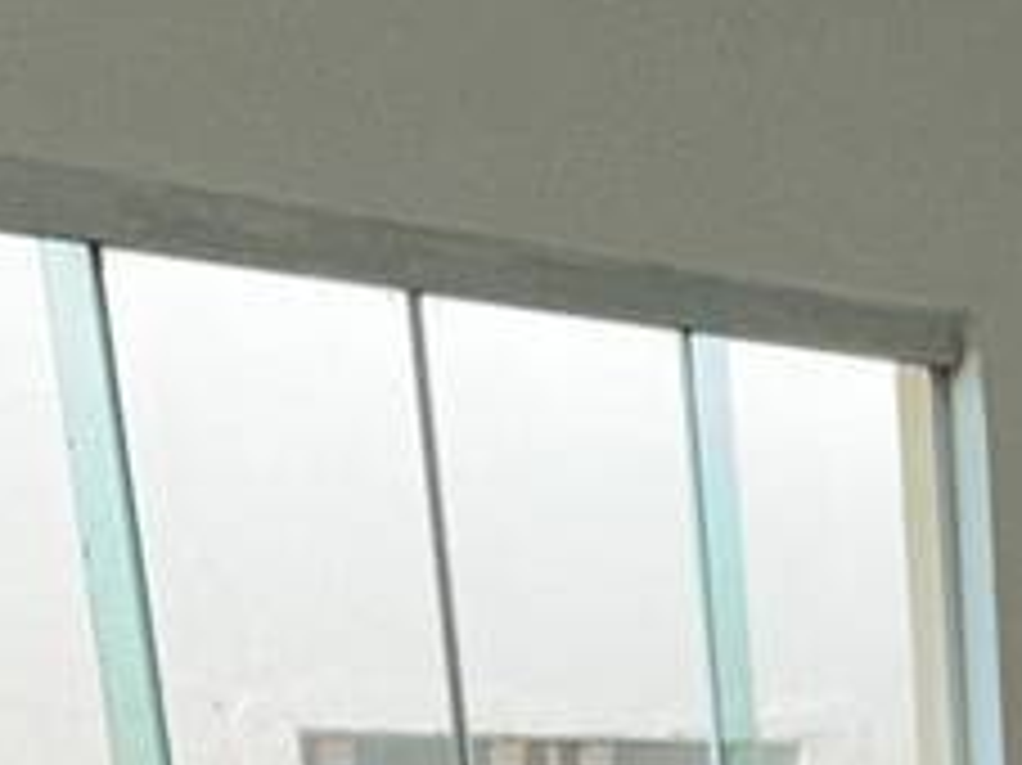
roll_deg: +3.3
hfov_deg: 21.2
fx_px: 2626
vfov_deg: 13.2
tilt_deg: -16.5
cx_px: 1036
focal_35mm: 89
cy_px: 1728
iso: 160
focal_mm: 2.22
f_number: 2.2
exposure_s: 1/122
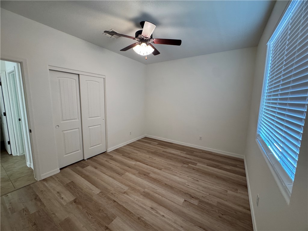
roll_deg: -1.3
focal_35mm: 14
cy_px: 116
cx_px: 154
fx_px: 125
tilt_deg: -8.9
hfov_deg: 102.1
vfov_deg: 85.7
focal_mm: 2.22
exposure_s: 1/120
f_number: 2.2
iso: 250
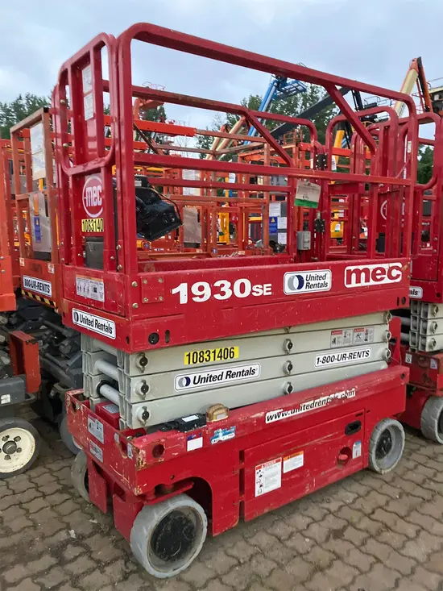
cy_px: 296
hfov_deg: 49.8
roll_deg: -0.5
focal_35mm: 28
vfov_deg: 63.4
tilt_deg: -7.8
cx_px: 222
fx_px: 478
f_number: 1.8
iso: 500
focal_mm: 3.99
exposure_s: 1/30
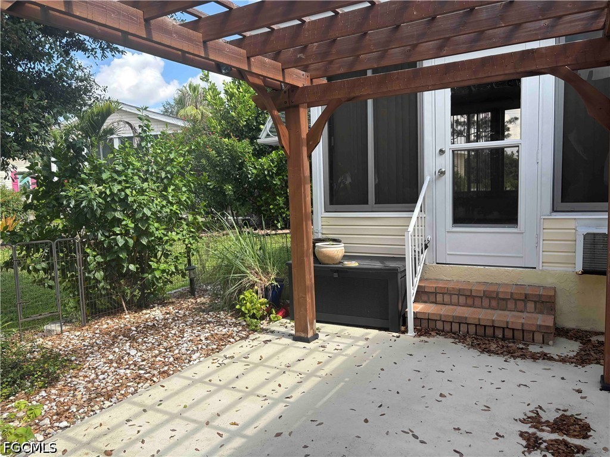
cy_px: 228
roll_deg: +1.4
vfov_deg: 53.1
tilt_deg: -6.0
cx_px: 305
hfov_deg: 67.3
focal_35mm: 26
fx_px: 458
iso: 50
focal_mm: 5.96
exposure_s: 1/758
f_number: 1.6
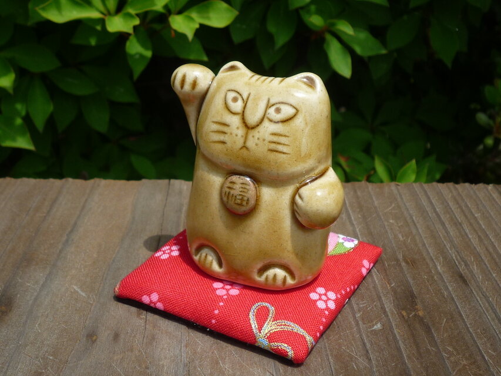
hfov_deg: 37.5
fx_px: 738
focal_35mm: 51
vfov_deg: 28.6
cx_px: 250
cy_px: 188
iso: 100
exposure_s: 1/640
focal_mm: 6.3
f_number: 3.8
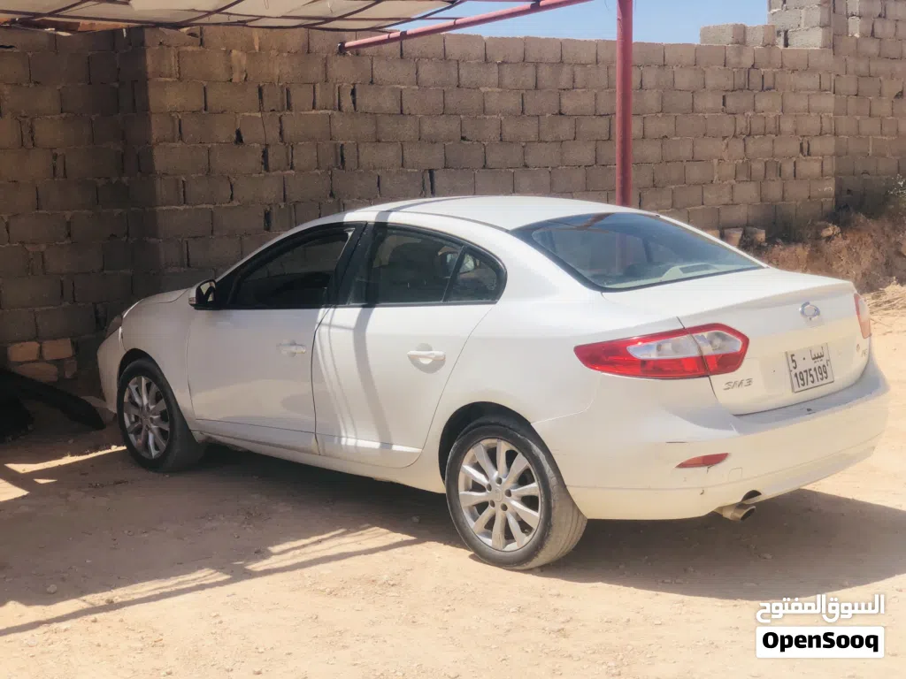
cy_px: 340
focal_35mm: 52
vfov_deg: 28.0
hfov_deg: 36.8
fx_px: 1361
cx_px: 453
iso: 16
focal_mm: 6
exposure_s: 1/1453
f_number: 2.4
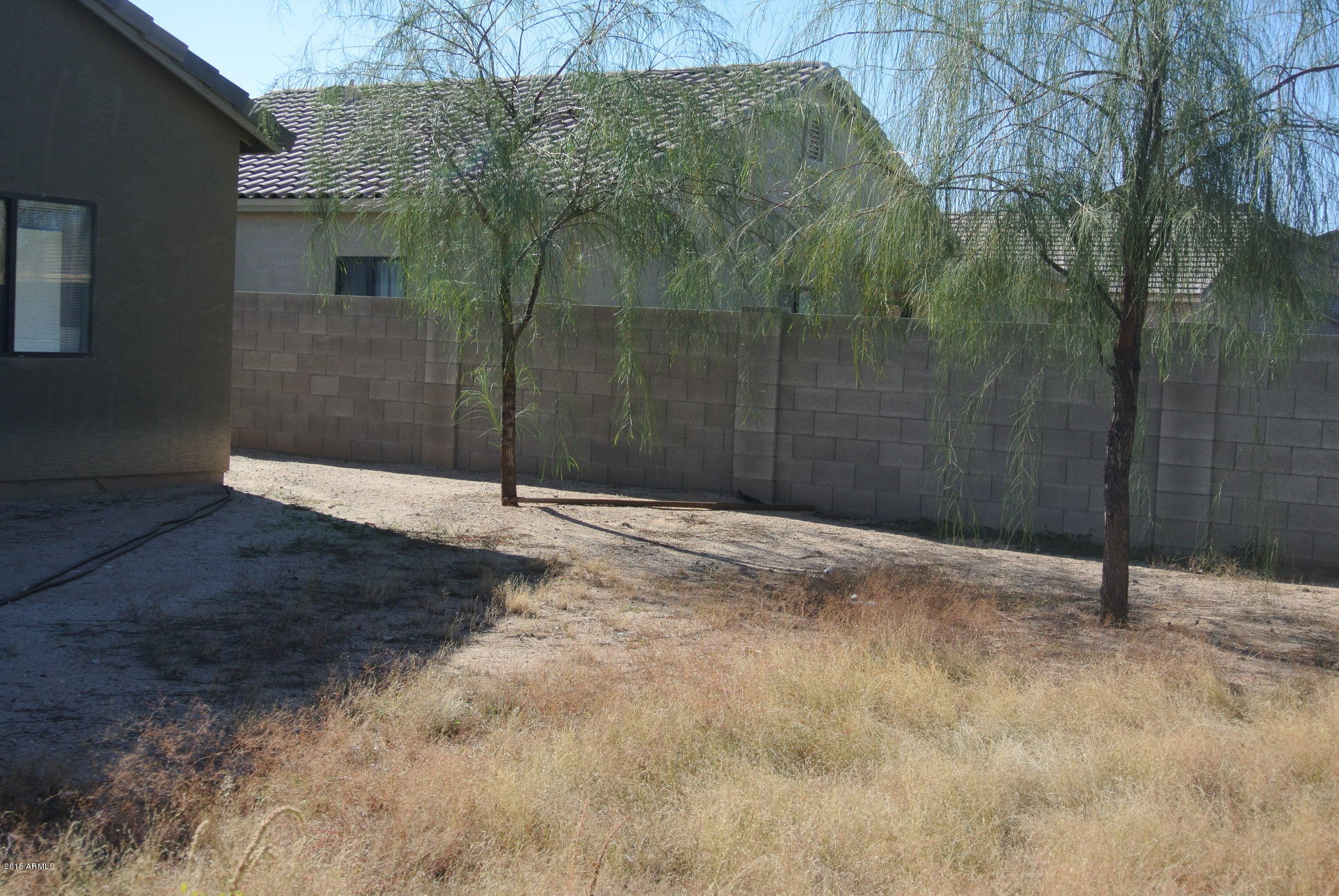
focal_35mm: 45
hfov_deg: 43.6
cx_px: 670
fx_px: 1676
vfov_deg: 29.9
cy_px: 448
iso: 100
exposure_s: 1/640
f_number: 4.5
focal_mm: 16.9
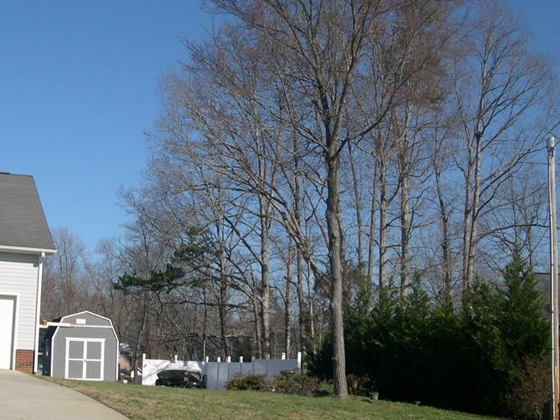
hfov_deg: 34.2
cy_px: 265
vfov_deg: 26.0
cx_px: 205
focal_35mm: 56
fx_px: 906
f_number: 7.6
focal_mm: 8
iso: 100
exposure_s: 1/222
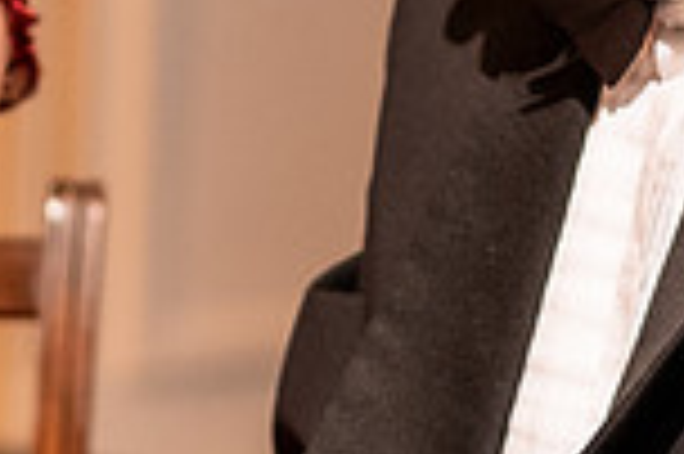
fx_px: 9243
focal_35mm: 487
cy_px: -61
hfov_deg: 4.2
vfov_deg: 2.8
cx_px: 216
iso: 400
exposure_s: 1/250
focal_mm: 56
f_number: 1.6
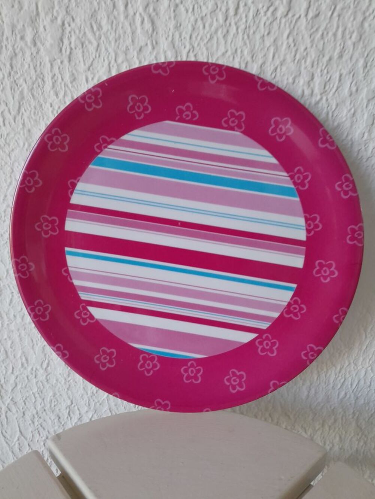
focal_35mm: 26
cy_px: 250
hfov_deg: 53.1
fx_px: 375
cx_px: 188
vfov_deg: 67.3
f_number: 1.8
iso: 160
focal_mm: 3.98
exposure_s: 1/50
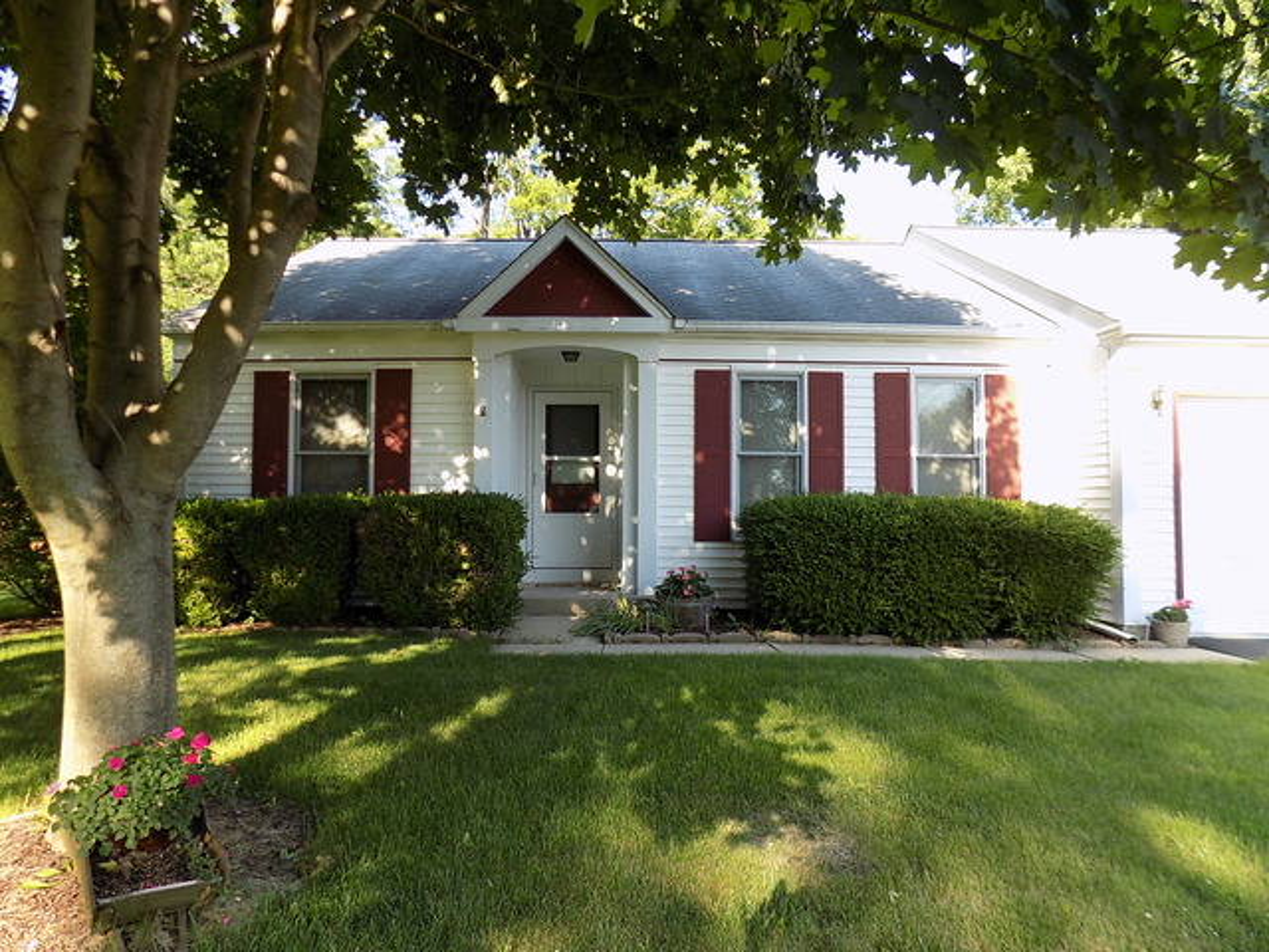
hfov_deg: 73.9
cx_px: 634
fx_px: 843
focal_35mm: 23
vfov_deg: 58.9
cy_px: 476
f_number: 3.1
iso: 80
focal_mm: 4
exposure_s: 1/125
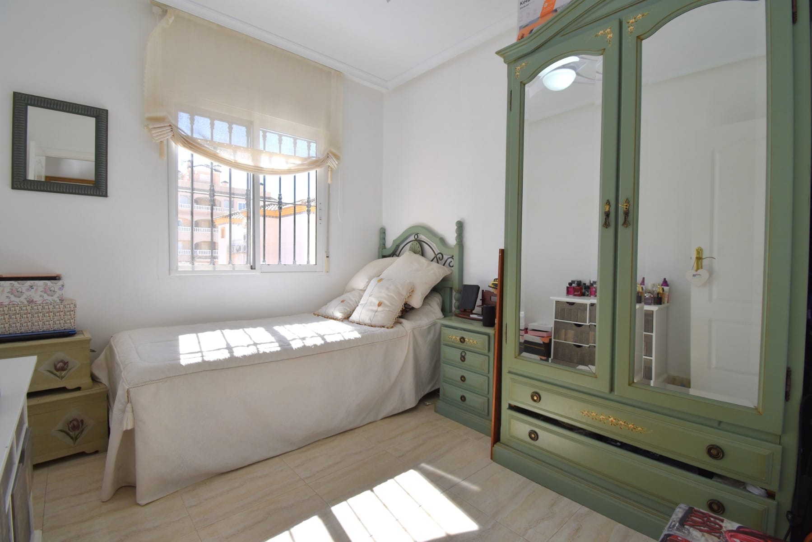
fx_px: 338
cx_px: 406
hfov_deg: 100.4
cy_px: 271
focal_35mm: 15
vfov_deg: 77.3
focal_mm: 10
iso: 200
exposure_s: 1/250
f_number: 6.3
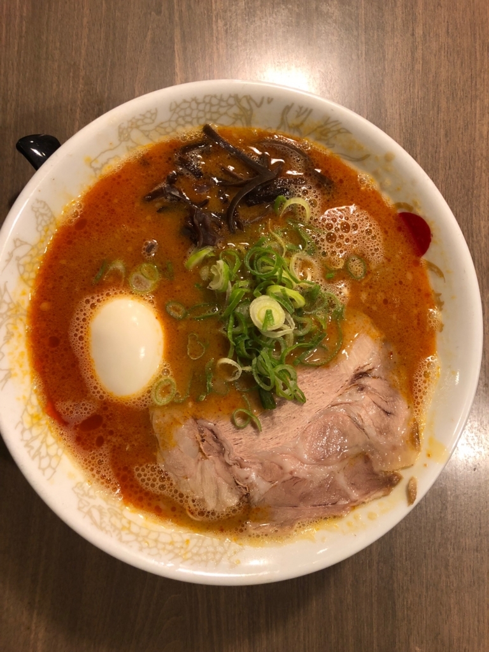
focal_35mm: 28
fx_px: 527
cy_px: 326
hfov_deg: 49.7
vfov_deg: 63.4
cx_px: 244
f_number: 1.8
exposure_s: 1/15
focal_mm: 4
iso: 40
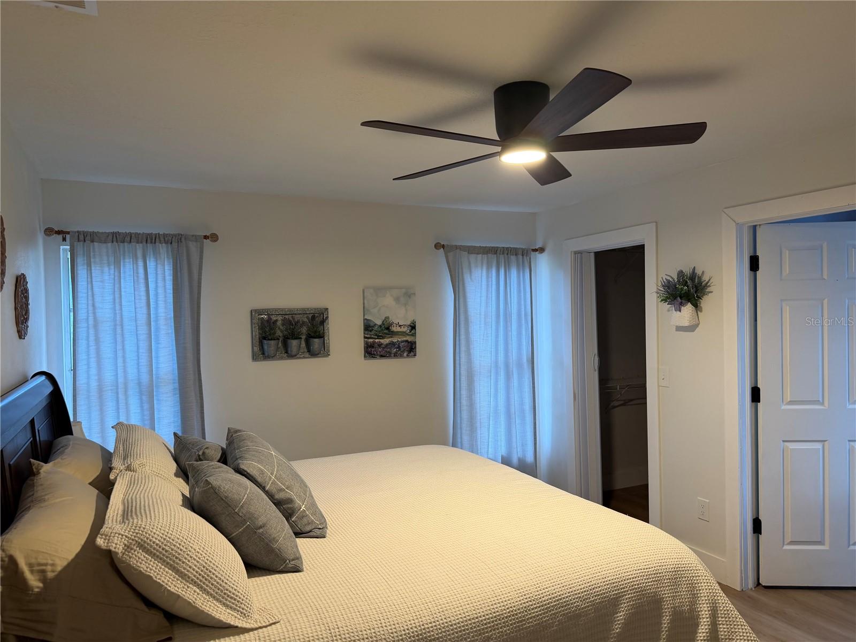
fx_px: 593
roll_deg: +2.9
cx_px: 428
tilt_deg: -0.8
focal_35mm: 24
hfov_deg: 71.6
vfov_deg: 56.8
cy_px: 321
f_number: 1.78
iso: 125
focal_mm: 6.76
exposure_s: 1/60
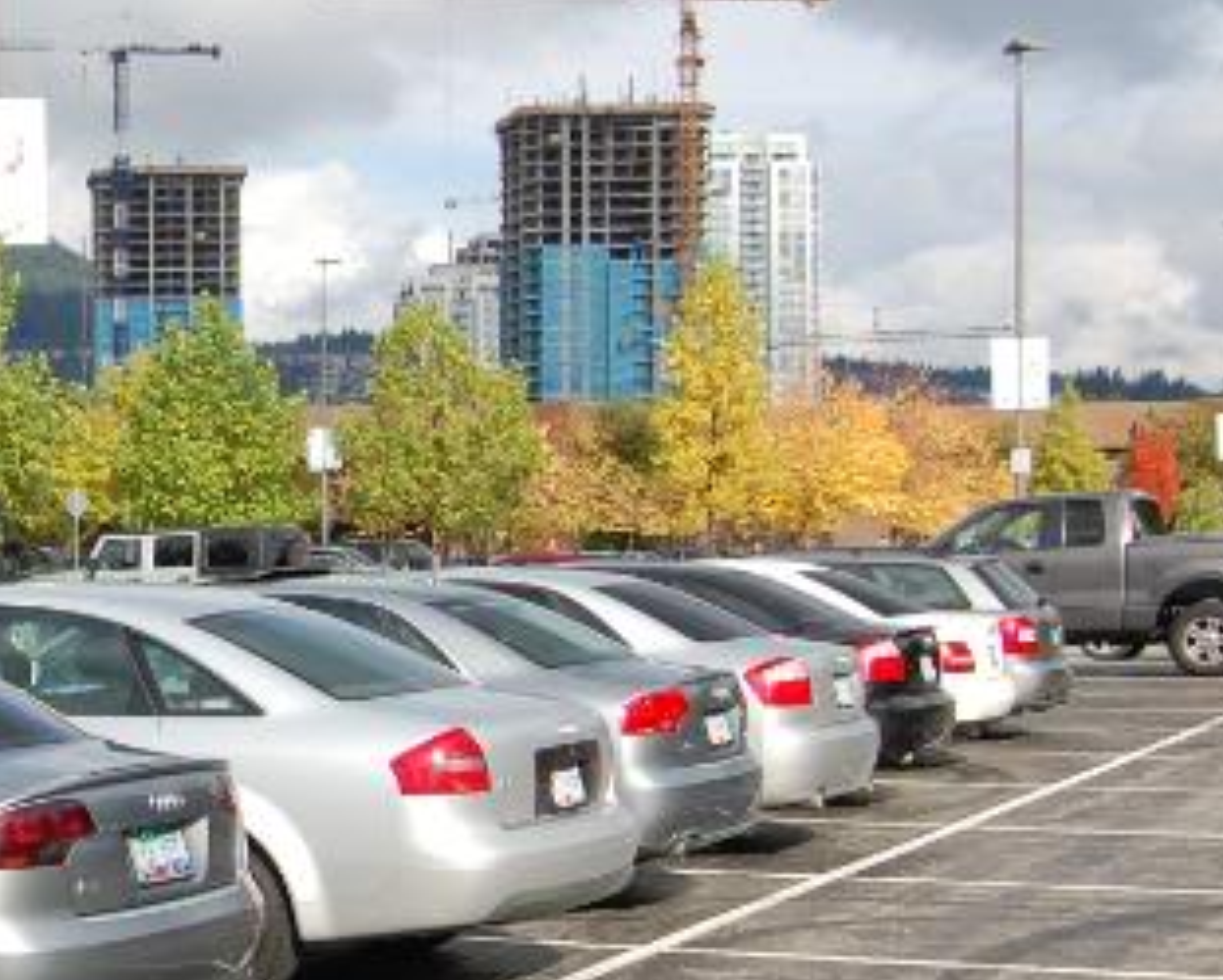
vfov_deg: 18.4
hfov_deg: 21.3
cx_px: -260
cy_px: 655
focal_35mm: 83
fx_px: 3013
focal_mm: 23
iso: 200
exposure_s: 1/320
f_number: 9
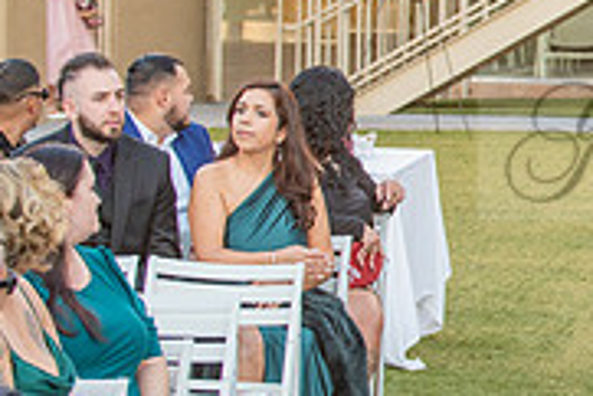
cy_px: 142
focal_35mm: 224
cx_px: 763
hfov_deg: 9.0
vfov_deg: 6.1
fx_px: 3693
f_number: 4
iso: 800
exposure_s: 1/320
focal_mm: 70
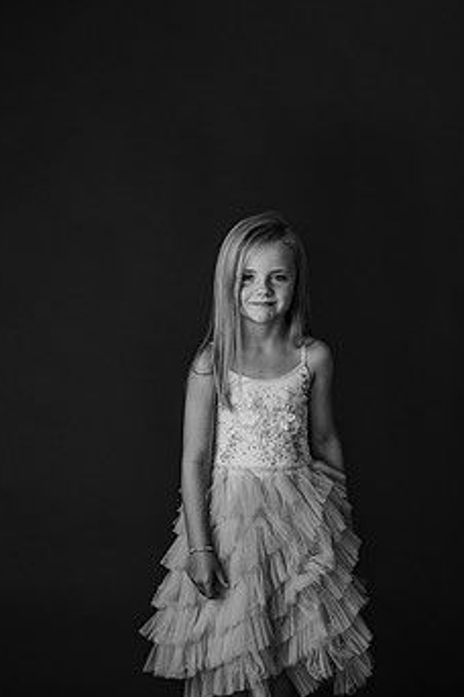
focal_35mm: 112
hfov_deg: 12.2
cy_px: 401
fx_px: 2165
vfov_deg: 18.3
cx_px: 275
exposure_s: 1/160
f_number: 2.8
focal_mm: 85
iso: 100
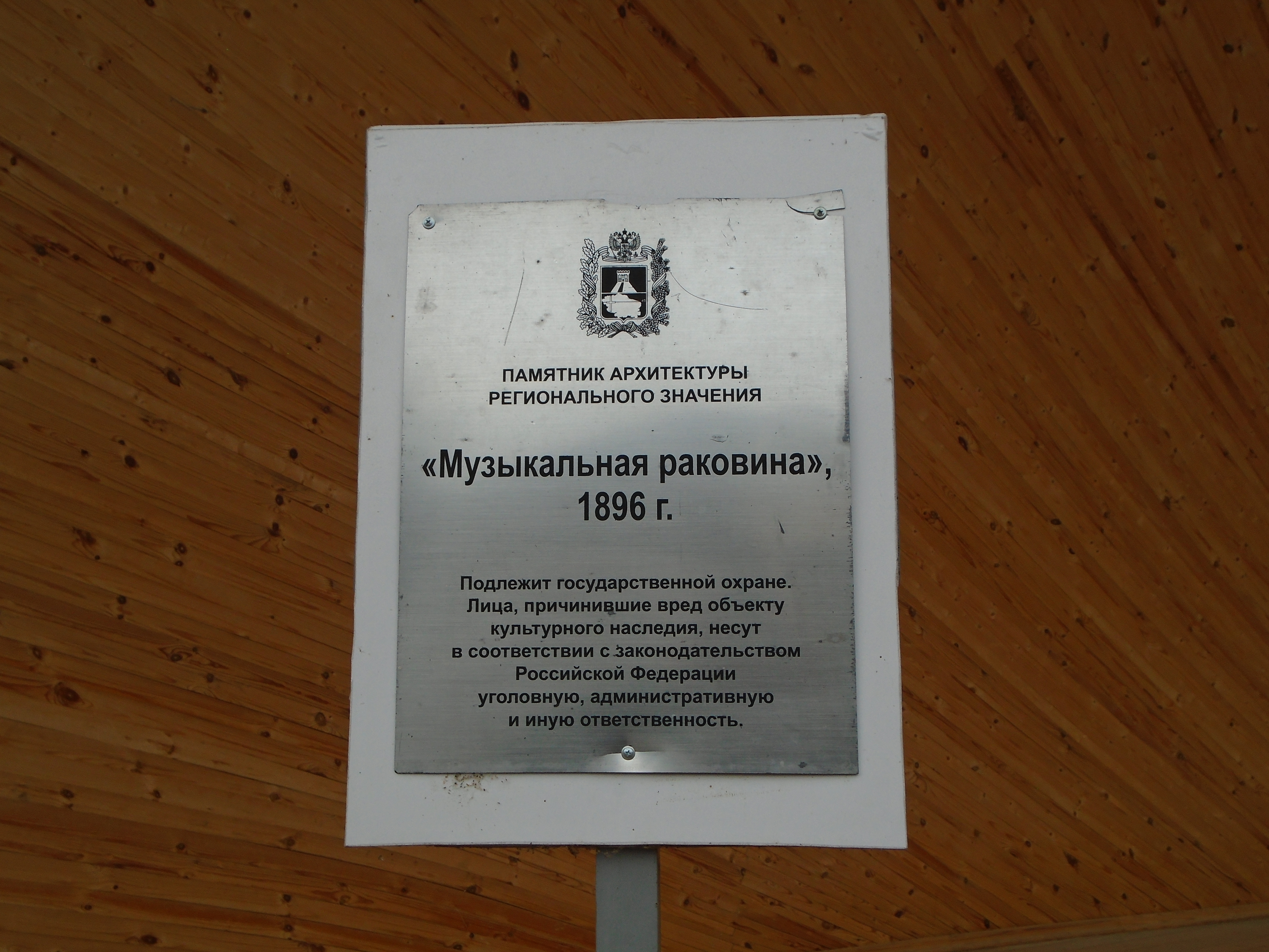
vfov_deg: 34.3
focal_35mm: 42
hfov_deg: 44.8
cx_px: 634
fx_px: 1540
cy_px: 476
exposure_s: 1/200
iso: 100
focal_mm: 7.4
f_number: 4.1
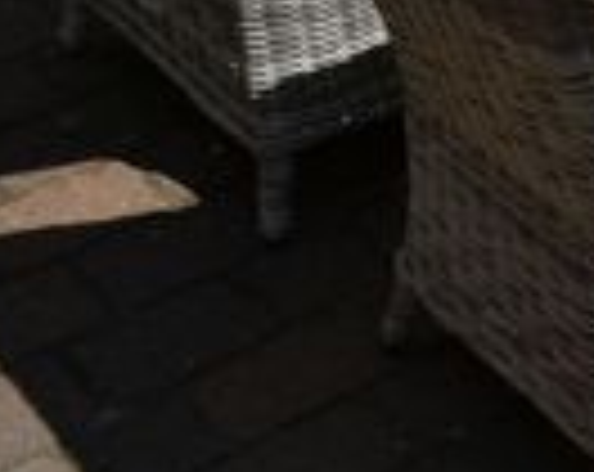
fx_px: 2473
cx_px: 1148
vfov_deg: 10.2
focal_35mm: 141
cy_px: -405
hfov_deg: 12.3
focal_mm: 22
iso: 100
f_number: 8
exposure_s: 1/400
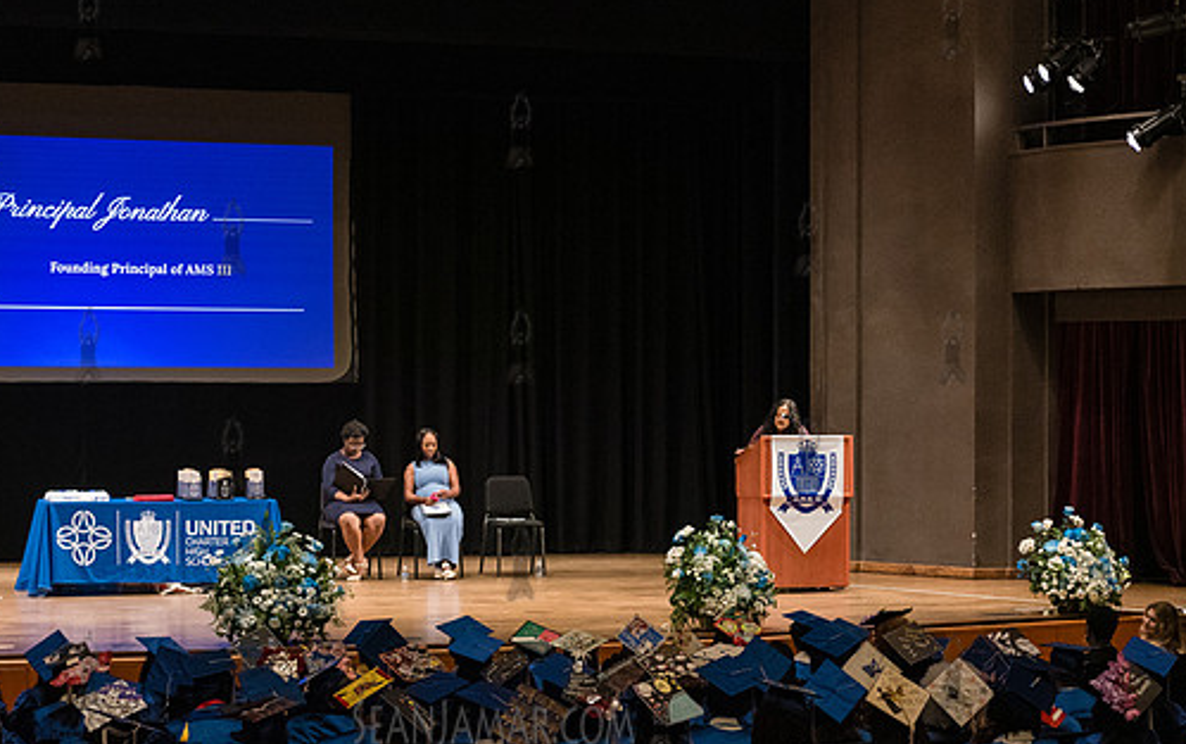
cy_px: 432
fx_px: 2524
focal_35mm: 78
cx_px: 609
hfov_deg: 26.4
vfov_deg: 16.8
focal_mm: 58
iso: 5000
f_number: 4
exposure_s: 1/200
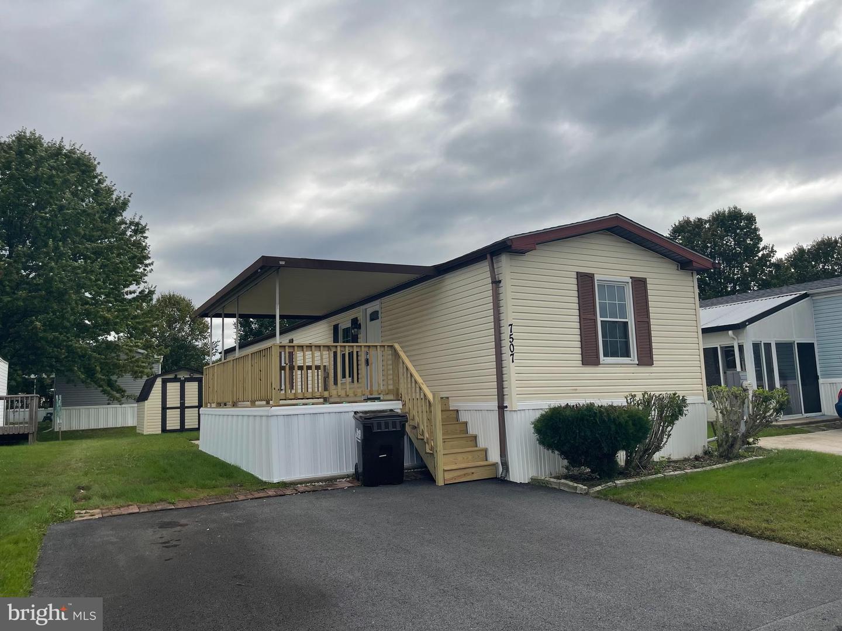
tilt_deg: +7.4
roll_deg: +2.2
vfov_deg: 54.9
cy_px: 316
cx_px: 421
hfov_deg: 69.4
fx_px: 608
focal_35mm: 25
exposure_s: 1/6250
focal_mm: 5.1
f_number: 1.6
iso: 32
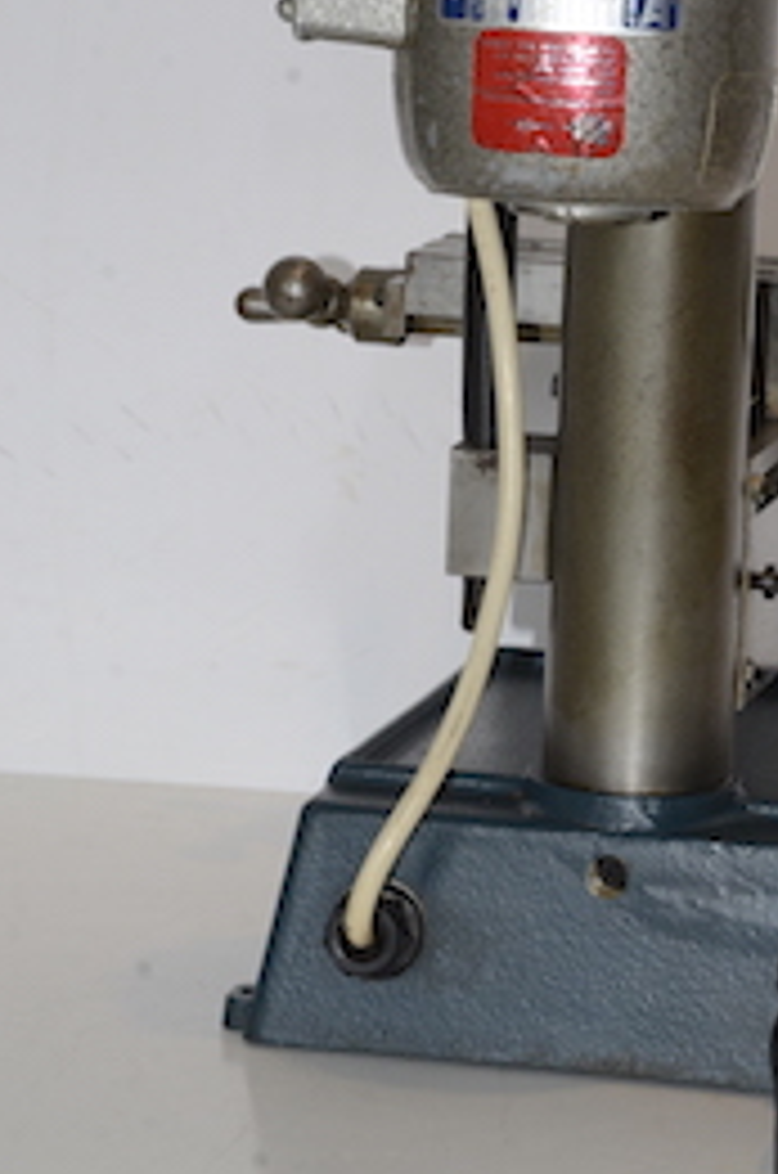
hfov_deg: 7.8
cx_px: 585
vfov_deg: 11.7
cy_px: 265
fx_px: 5721
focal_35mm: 176
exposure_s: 1/60
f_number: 14
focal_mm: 75
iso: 800
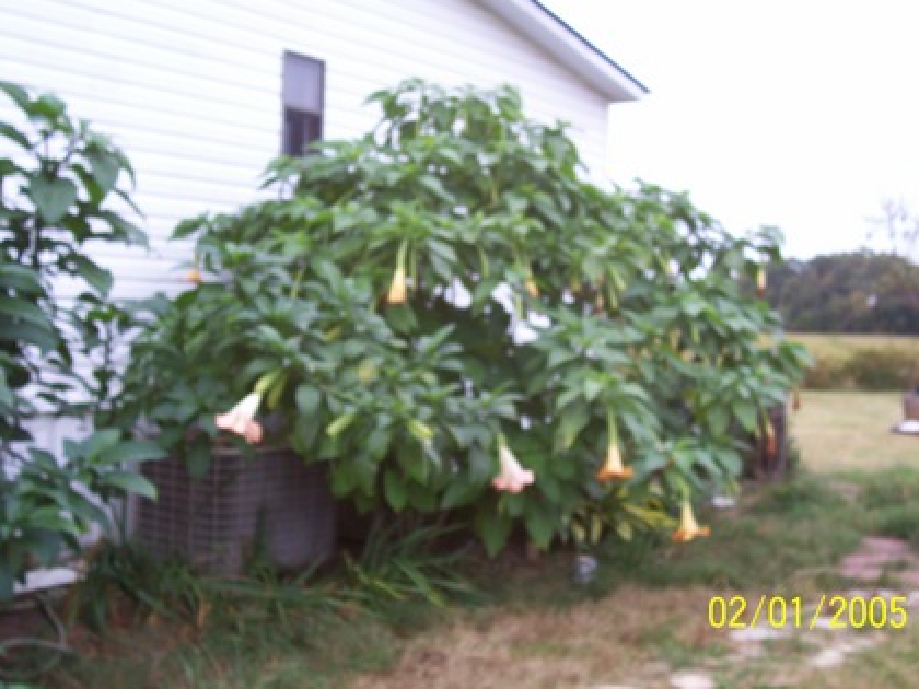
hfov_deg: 42.9
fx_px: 1168
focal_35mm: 44
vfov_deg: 32.9
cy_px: 348
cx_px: 475
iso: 80
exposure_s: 1/49.3
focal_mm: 7
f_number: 2.9
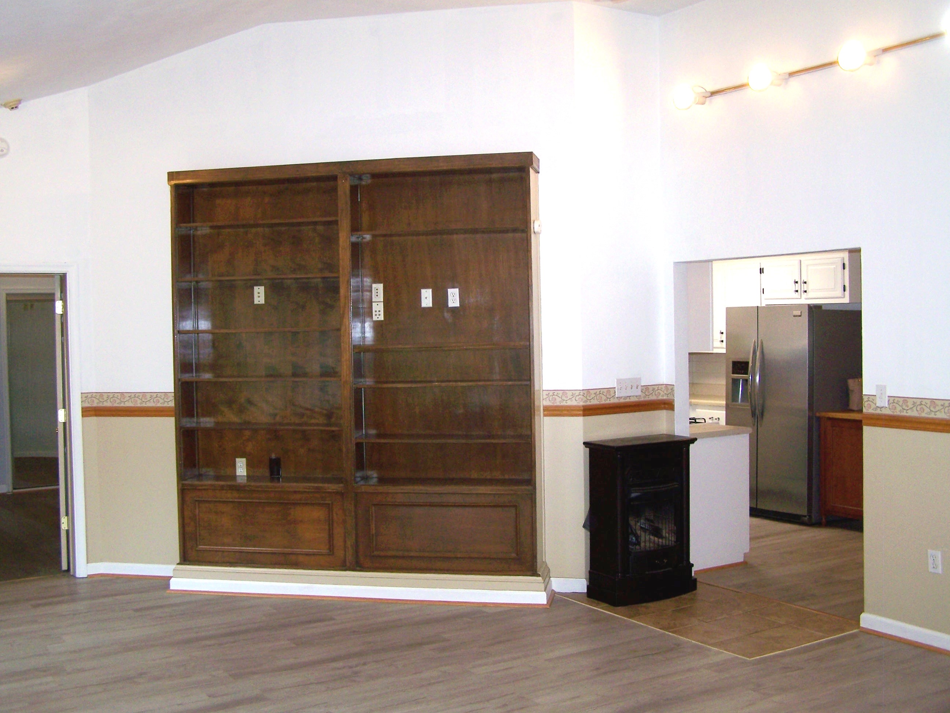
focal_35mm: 38
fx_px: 1043
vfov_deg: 37.7
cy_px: 356
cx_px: 475
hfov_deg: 49.0
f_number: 2.8
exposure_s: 1/60
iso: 80
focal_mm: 6.3
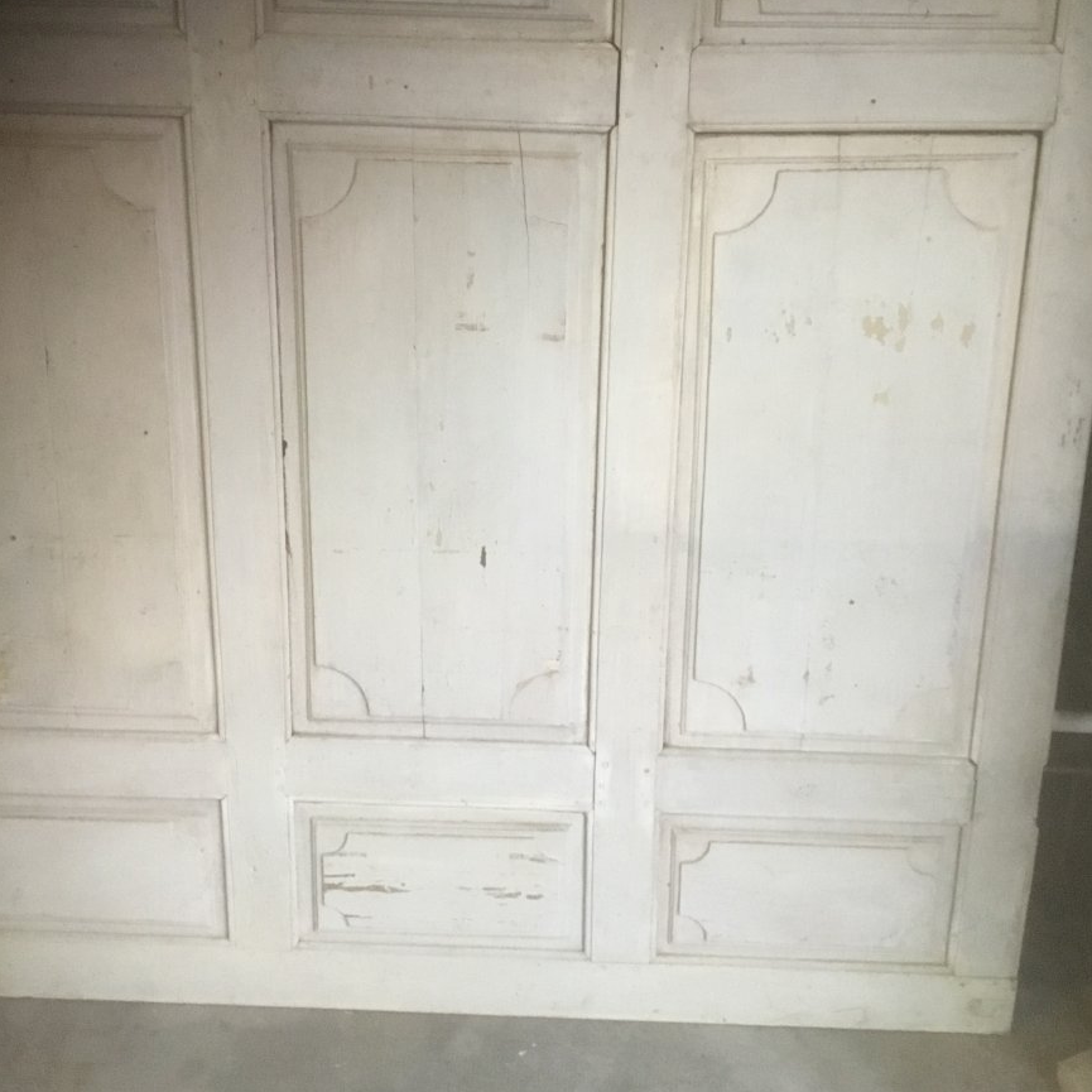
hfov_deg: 43.9
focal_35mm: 38
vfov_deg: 43.6
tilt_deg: -16.7
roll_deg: -1.7
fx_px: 1356
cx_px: 561
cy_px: 427
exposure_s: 1/17
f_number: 2.4
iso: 200
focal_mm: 3.3
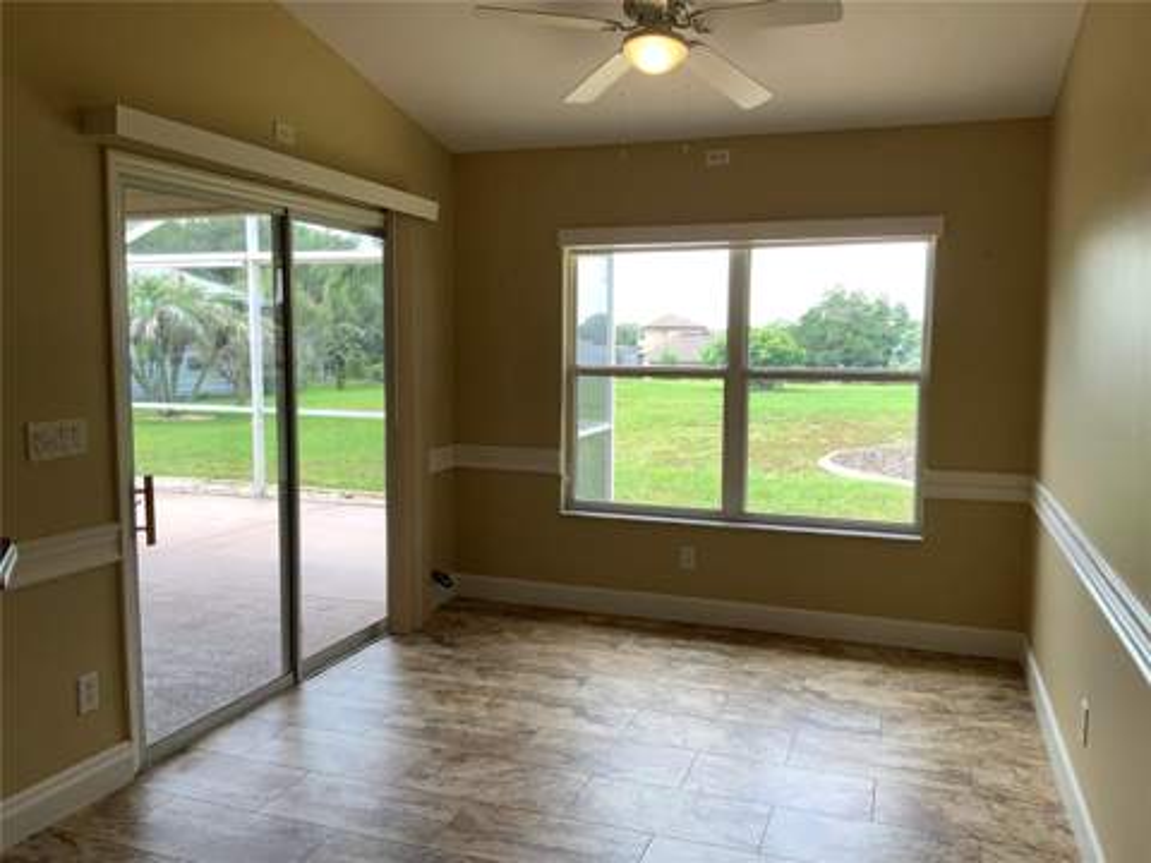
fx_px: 964
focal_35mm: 29
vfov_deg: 48.2
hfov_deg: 61.7
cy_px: 432
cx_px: 576
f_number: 1.8
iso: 20
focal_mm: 3
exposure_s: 1/120
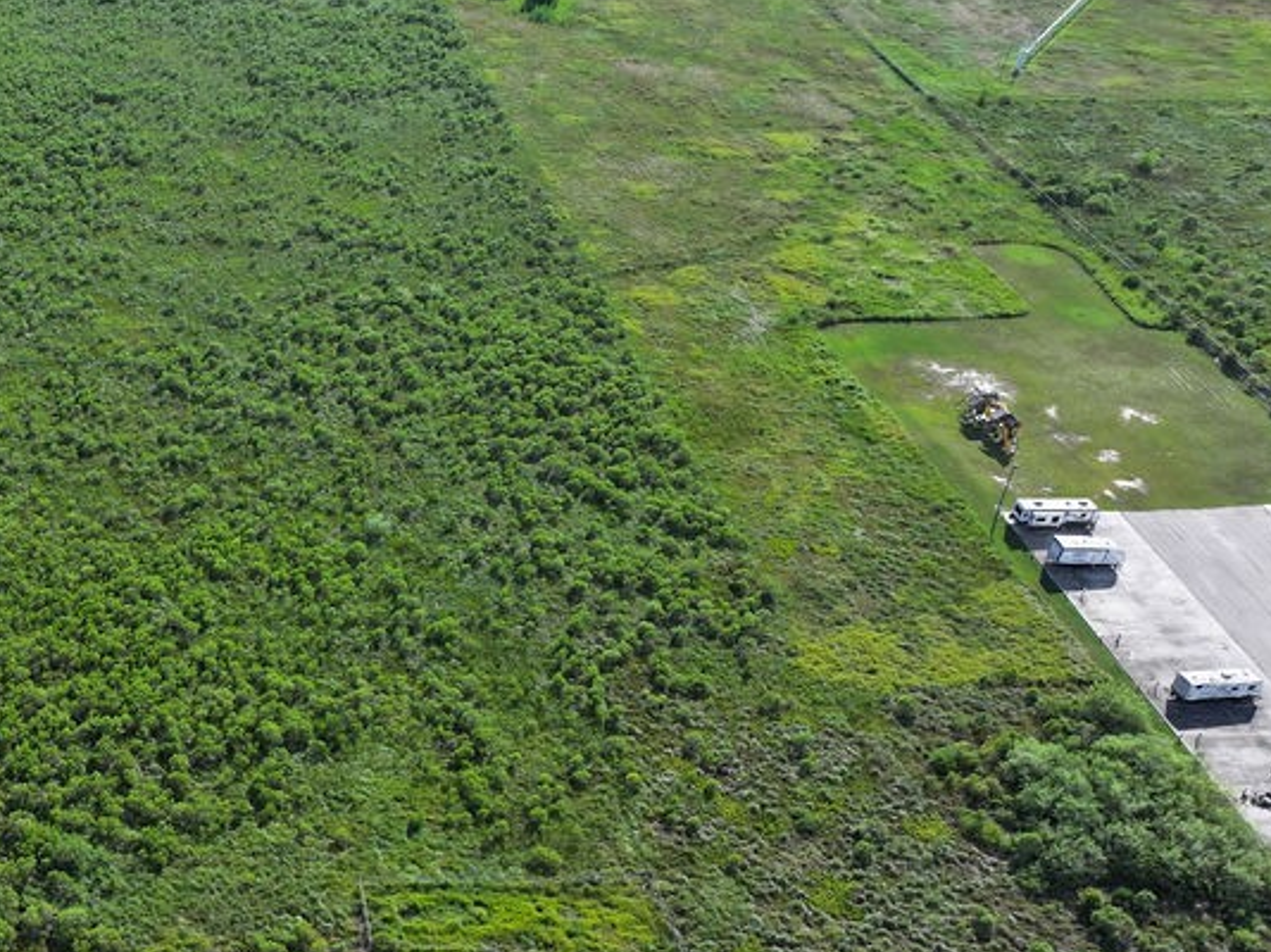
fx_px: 1688
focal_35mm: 46
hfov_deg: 37.7
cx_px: 64
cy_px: 713
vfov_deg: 31.0
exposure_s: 1/1250
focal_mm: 12.29
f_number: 2.8
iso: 100
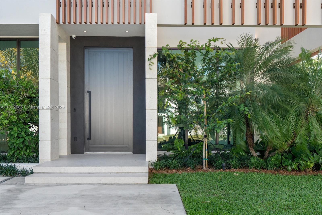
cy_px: 108
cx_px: 161
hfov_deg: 54.4
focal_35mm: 35
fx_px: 313
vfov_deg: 37.8
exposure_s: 1/40
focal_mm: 35
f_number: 9
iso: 800
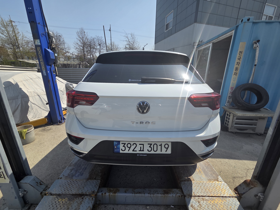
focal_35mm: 13
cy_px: 105
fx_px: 105
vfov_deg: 89.9
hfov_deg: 106.2
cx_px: 140
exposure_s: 1/2105
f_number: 2.2
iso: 50
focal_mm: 2.2
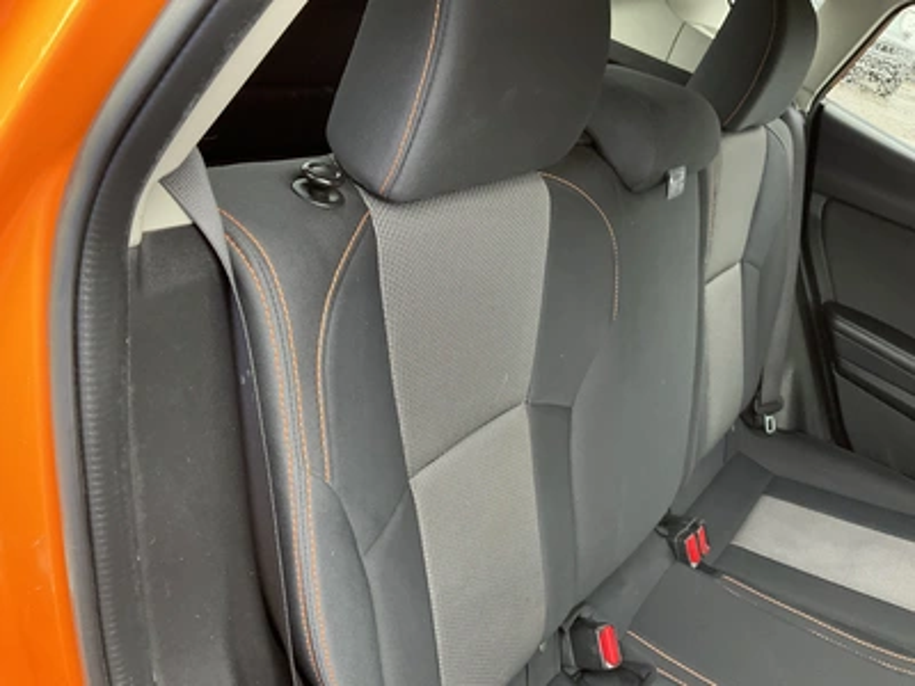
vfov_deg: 48.2
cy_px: 343
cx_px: 458
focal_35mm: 29
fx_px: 767
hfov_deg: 61.7
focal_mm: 3
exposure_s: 1/60
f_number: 1.8
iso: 200
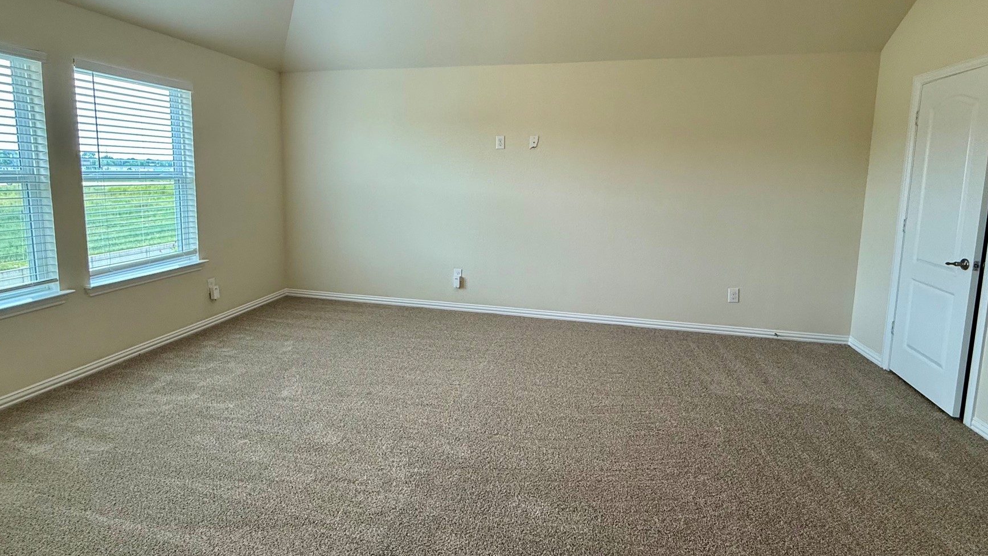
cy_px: 222
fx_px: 472
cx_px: 487
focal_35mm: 18
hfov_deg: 92.7
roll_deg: -1.2
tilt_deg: -6.2
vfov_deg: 60.5
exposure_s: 1/120
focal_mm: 2.22
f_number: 2.2
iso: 125
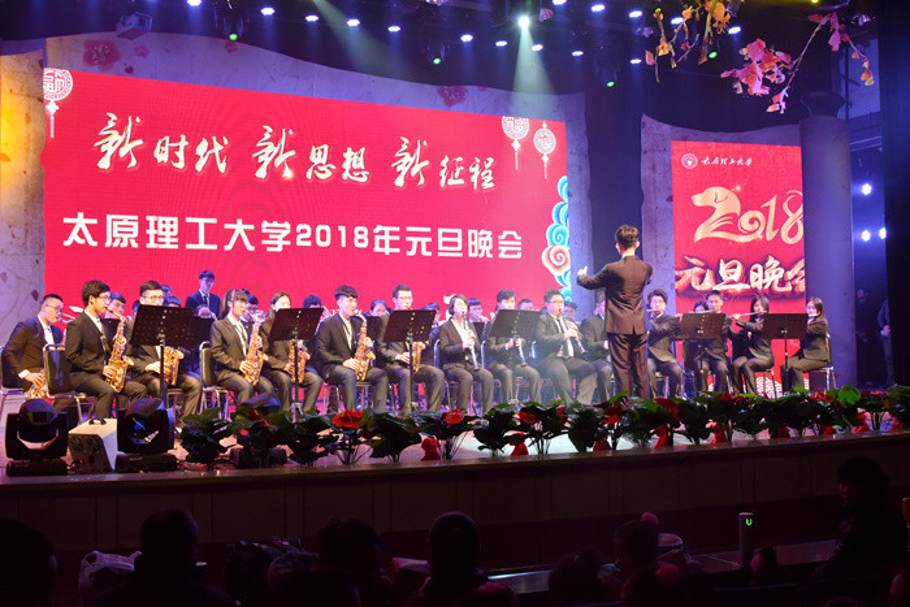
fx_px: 961
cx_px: 455
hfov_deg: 50.7
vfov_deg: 35.1
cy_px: 304
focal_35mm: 38
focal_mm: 38
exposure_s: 1/80
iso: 2000
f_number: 10
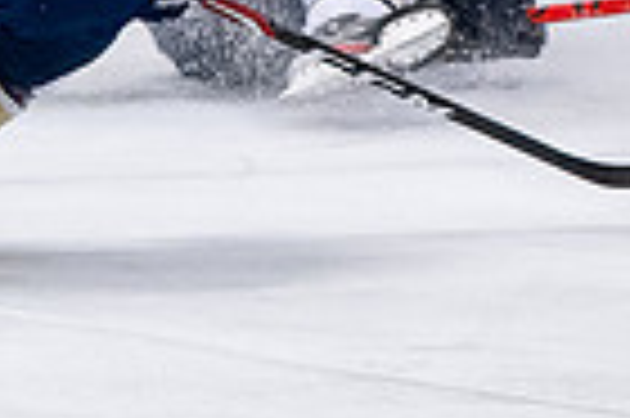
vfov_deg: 1.2
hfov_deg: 1.8
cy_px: -314
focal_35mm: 1164
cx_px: 1010
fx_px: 20346
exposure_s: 1/800
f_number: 3.5
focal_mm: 155
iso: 2000
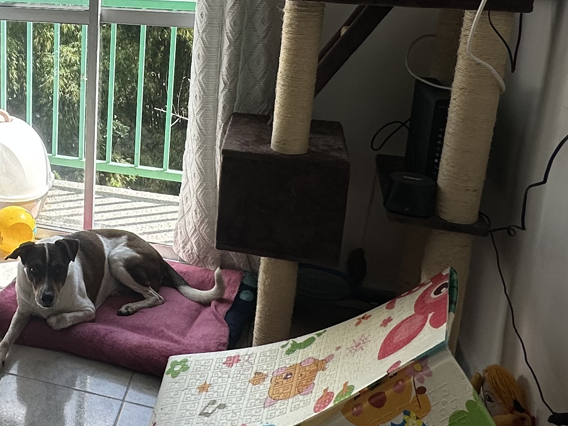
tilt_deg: -13.4
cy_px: 96
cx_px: 10
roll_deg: -0.5
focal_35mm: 44
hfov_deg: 38.5
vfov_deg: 32.1
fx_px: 722
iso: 40
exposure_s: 1/550
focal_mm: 2.22
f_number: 2.2
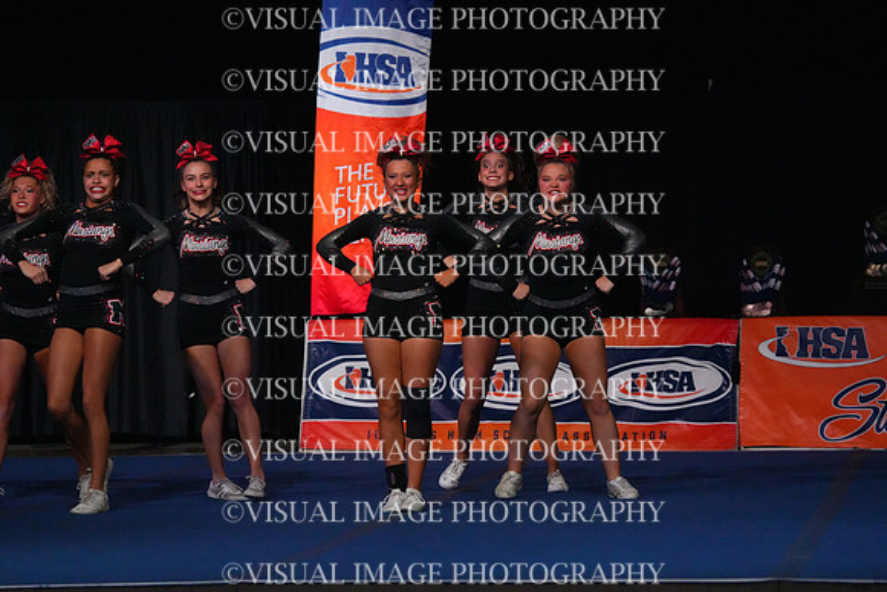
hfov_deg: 10.3
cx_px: 444
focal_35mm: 200
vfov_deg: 6.9
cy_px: 296
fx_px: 4929
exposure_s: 1/1250
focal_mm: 200
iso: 16000
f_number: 5.6
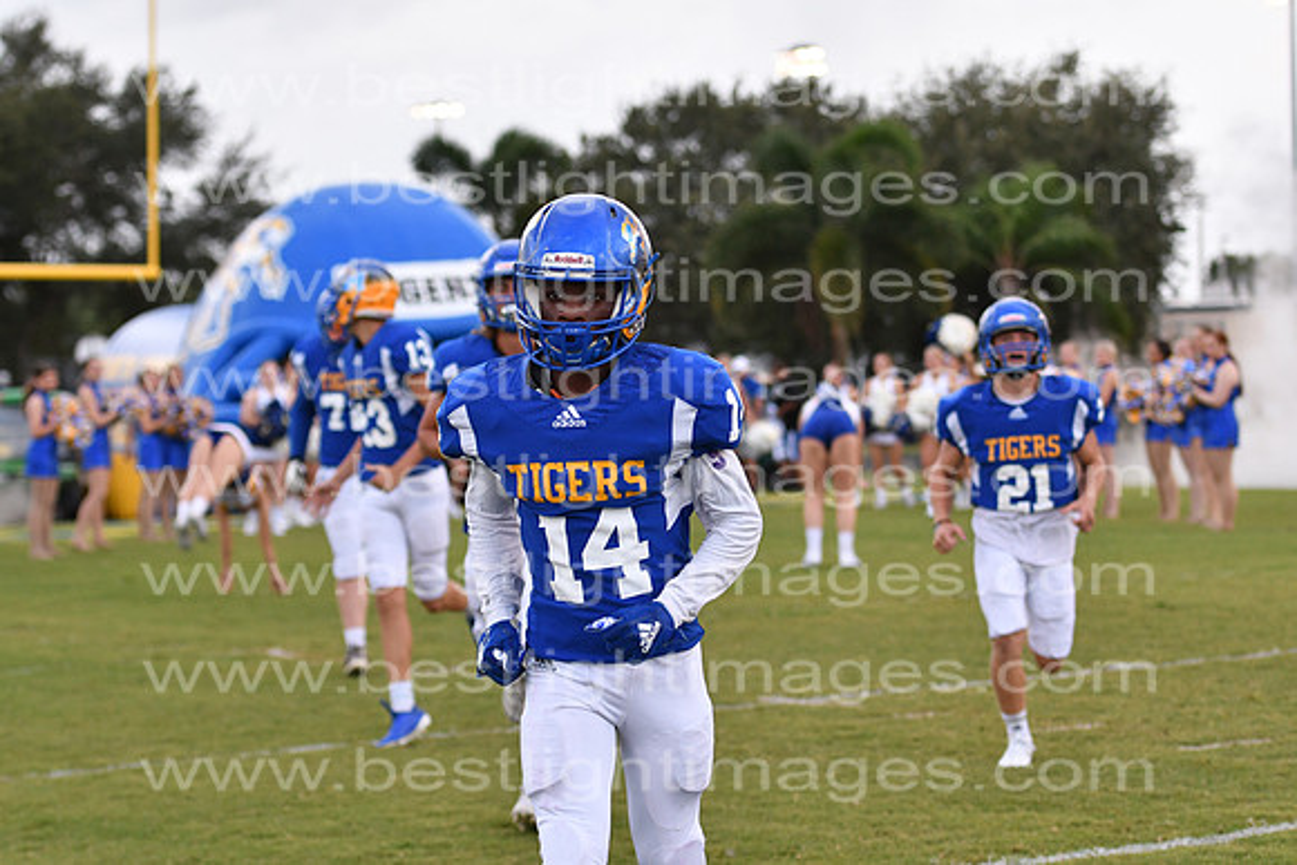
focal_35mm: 105
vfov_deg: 13.0
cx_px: 648
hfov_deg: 19.5
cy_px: 432
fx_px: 3784
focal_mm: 70
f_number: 3.2
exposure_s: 1/1000
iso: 800
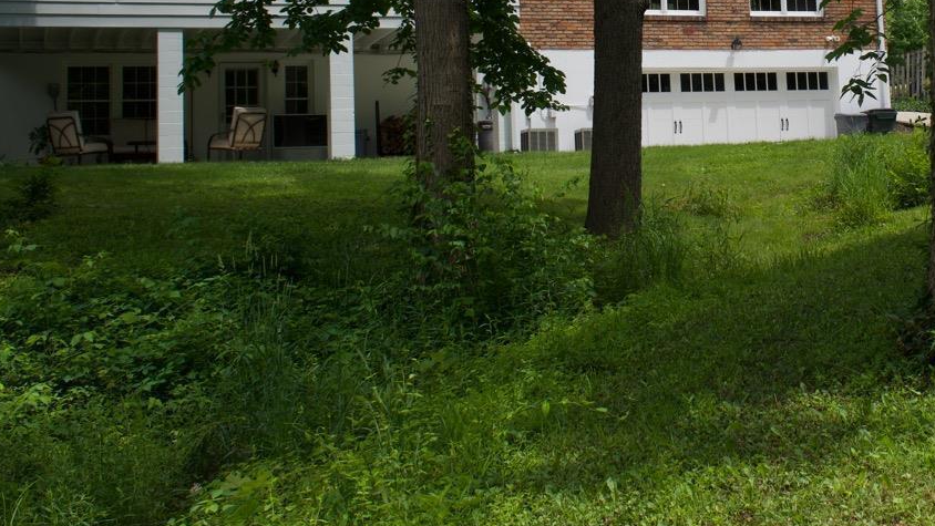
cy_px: 25
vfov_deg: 17.7
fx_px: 1661
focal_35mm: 67
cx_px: 760
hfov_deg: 30.6
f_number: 7.1
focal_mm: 24
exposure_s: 1/200
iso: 100
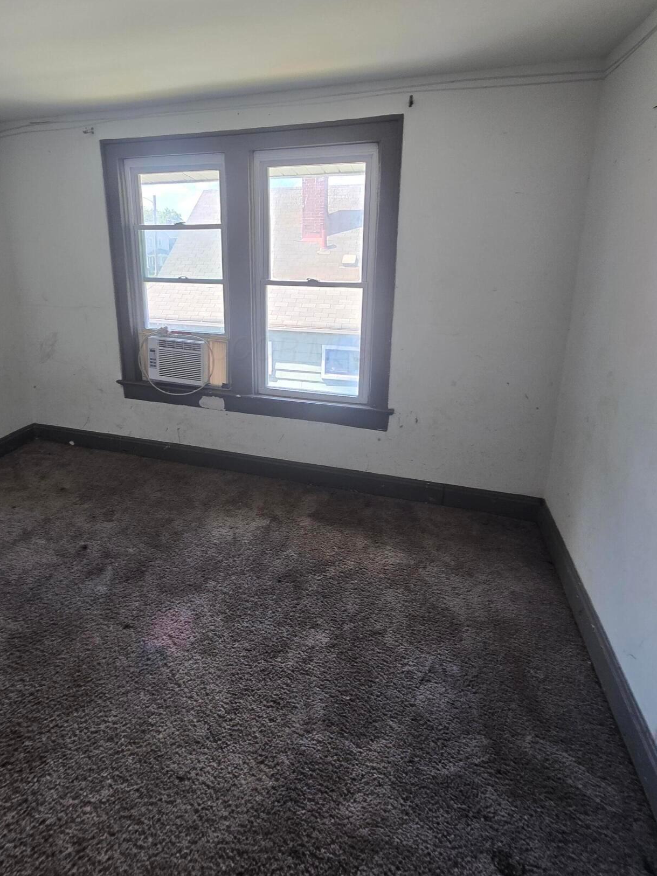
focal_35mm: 16
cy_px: 348
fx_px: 405
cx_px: 289
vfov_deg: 93.2
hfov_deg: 77.8
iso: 64
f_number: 2.2
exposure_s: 1/60
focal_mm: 2.2
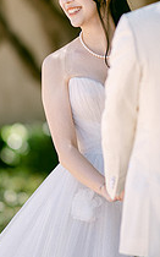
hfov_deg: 4.4
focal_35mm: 296
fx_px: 2068
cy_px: 111
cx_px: 83
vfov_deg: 7.1
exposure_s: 1/1000
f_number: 1.4
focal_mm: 105
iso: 64
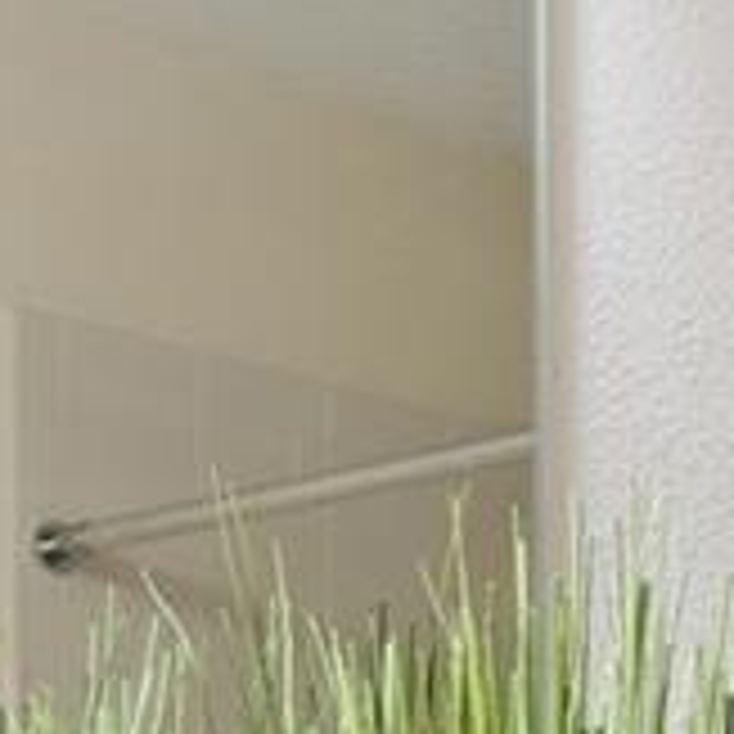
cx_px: 986
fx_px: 3598
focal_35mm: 150
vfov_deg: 10.9
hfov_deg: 11.3
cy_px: 1315
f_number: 9
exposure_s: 1/10
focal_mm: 18
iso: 200
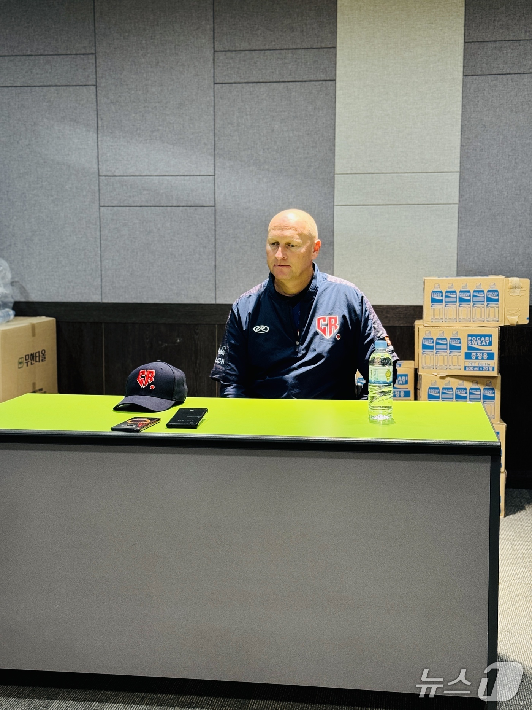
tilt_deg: -5.5
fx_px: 984
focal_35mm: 48
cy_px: 355
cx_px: 266
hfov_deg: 30.3
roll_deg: +0.4
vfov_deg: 39.7
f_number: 1.78
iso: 100
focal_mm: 6.76
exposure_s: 1/60
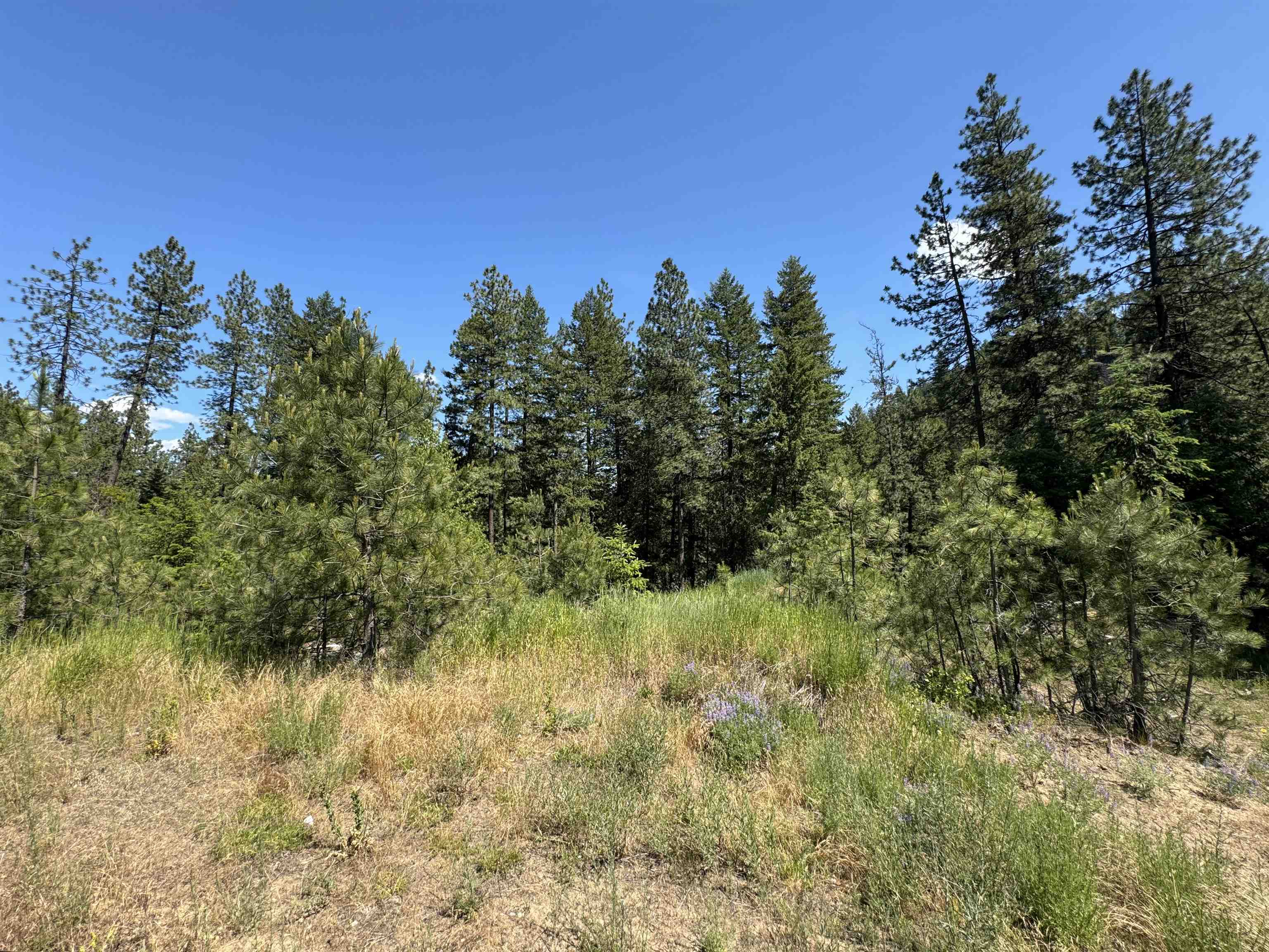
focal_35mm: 14
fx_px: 513
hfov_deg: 102.1
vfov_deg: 85.7
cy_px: 476
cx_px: 634
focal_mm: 2.22
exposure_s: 1/771
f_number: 2.2
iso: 50
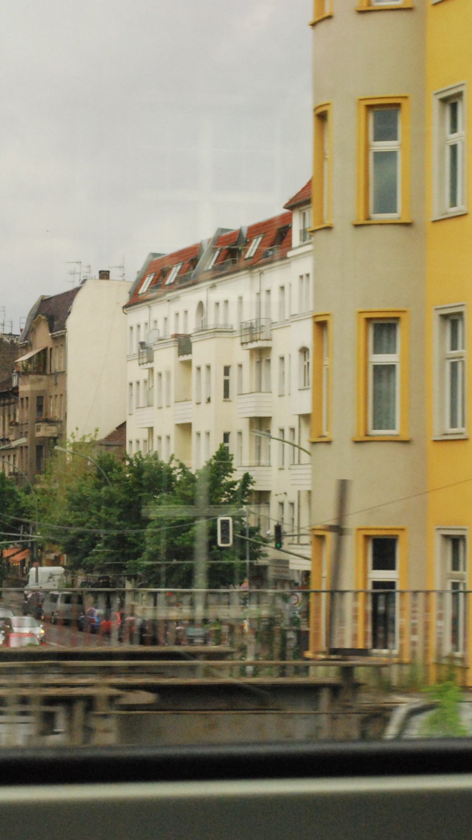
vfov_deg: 18.9
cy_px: 420
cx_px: 118
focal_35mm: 113
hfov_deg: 10.7
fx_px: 2515
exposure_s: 1/250
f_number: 8
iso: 1600
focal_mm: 48
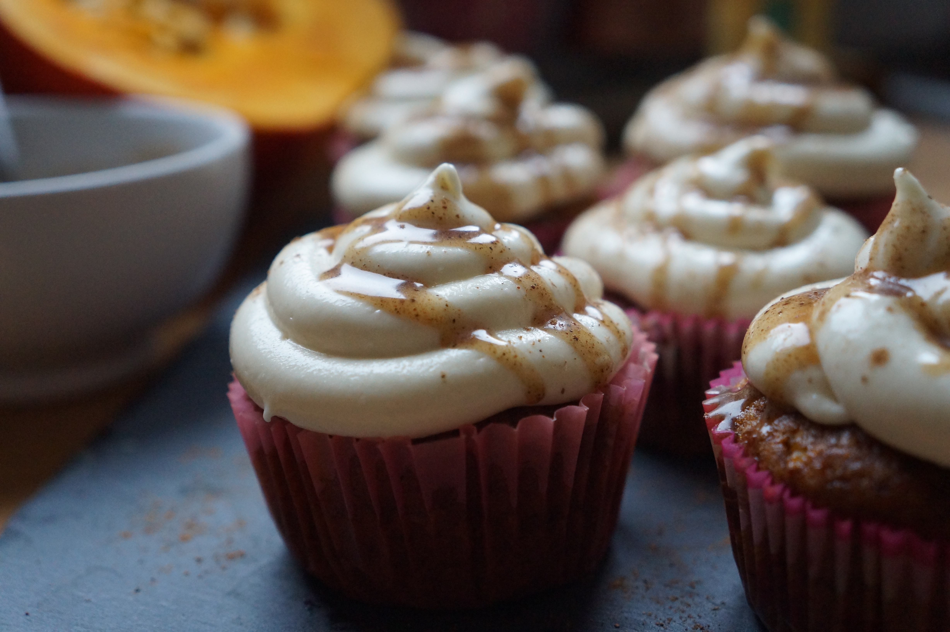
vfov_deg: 28.9
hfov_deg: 42.4
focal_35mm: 46
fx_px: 1226
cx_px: 475
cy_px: 316
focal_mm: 31
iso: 2500
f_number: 4
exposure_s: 1/160
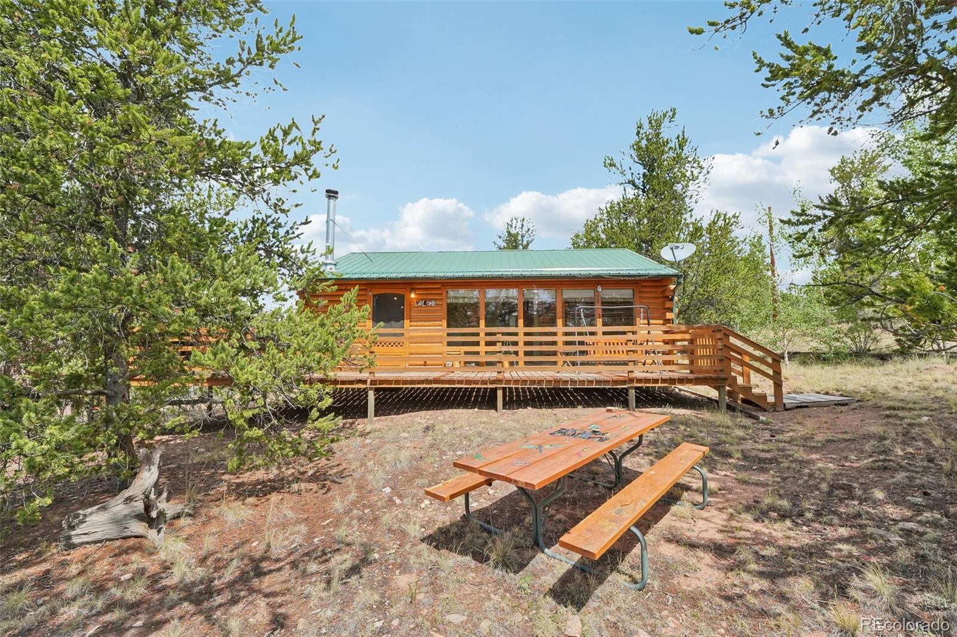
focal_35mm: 15
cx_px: 478
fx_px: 399
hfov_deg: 100.4
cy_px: 318
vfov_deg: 77.3
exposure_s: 1/1600
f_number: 8
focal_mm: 10
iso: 800
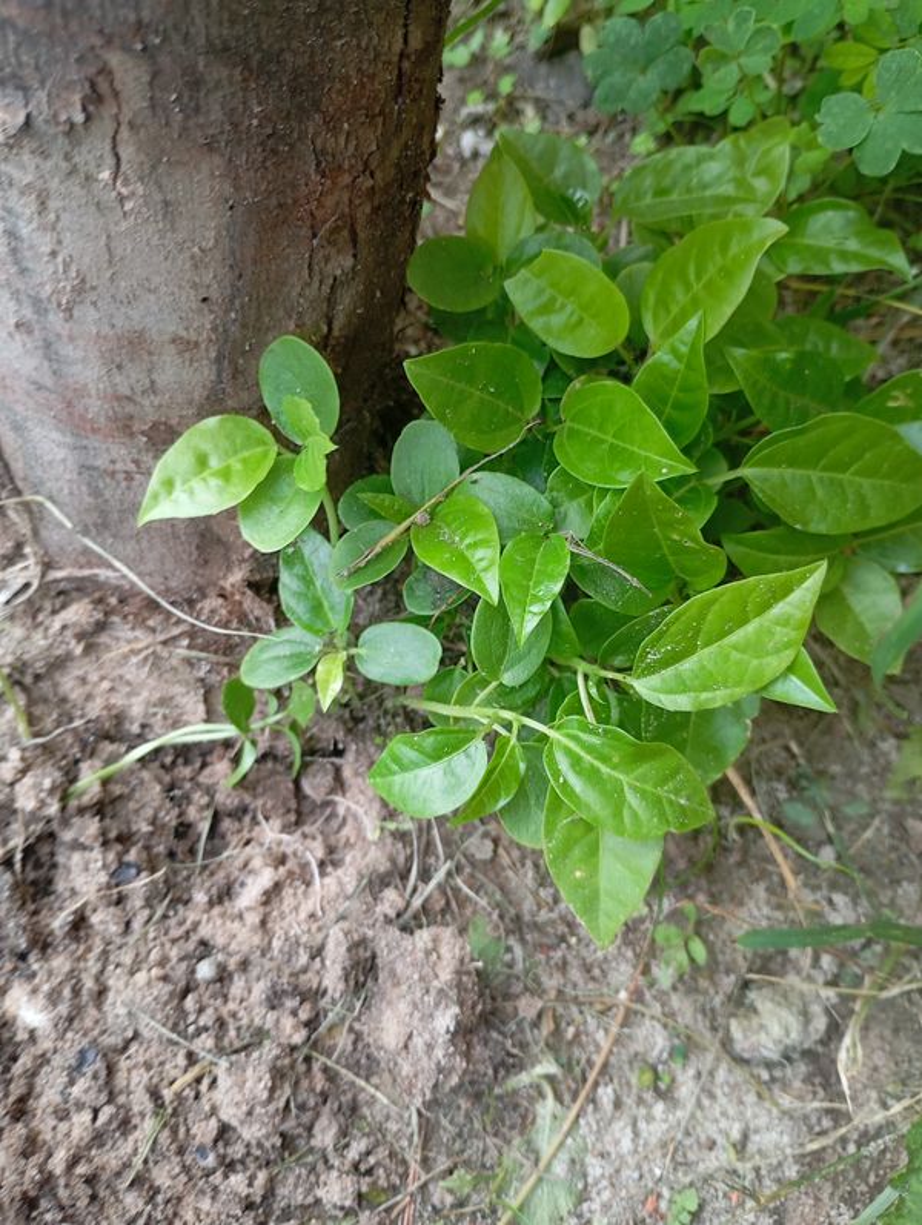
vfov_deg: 63.4
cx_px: 461
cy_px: 612
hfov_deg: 49.9
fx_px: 992
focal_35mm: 28
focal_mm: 4.27
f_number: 1.8
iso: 276
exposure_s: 1/60
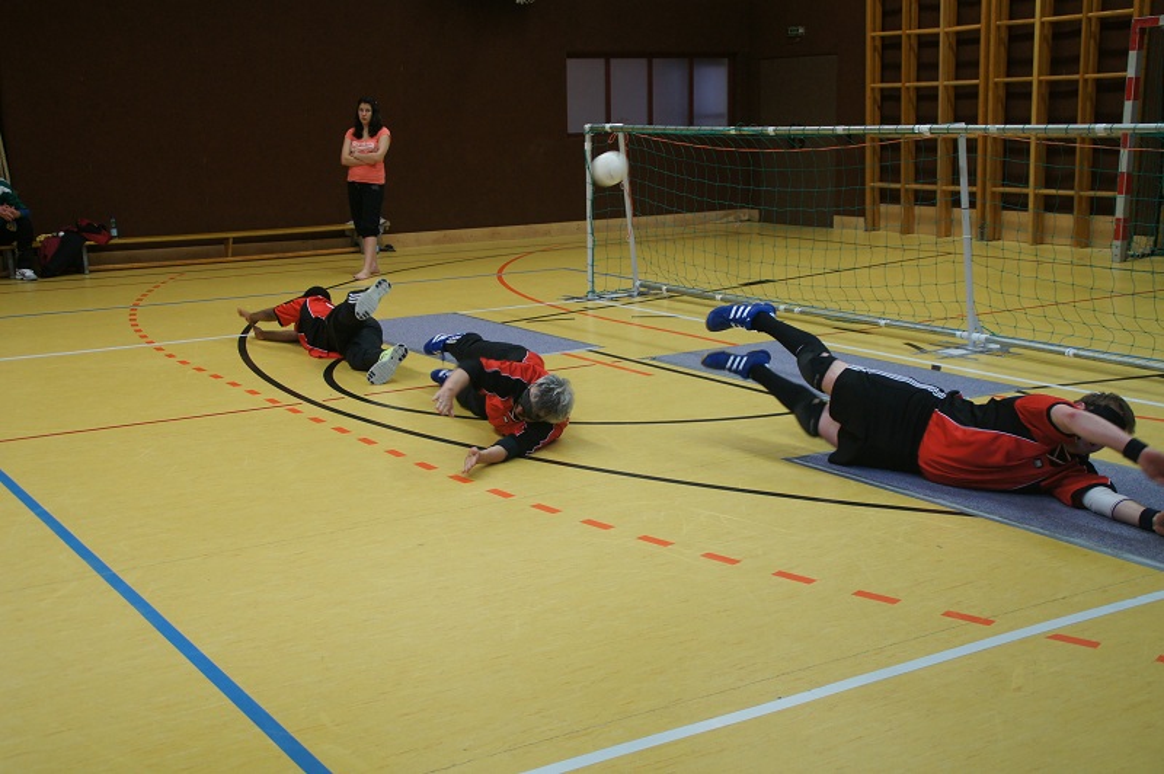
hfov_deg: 43.6
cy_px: 387
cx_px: 582
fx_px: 1454
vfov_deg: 29.8
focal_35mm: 45
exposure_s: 1/50
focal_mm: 30
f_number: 4
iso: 640
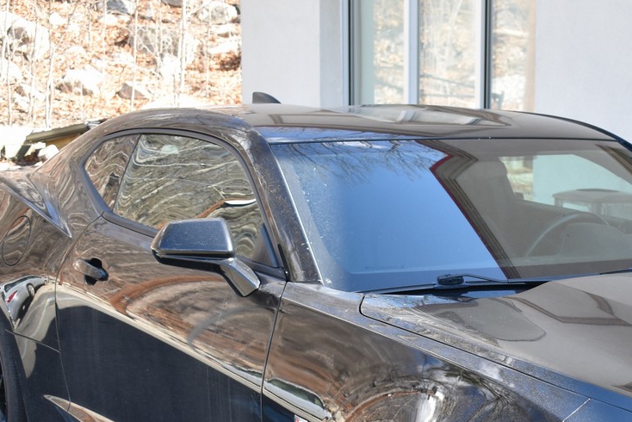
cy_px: 429
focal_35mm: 85
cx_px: 568
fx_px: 1493
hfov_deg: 23.3
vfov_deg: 15.8
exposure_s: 1/250
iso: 400
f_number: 5
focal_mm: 26
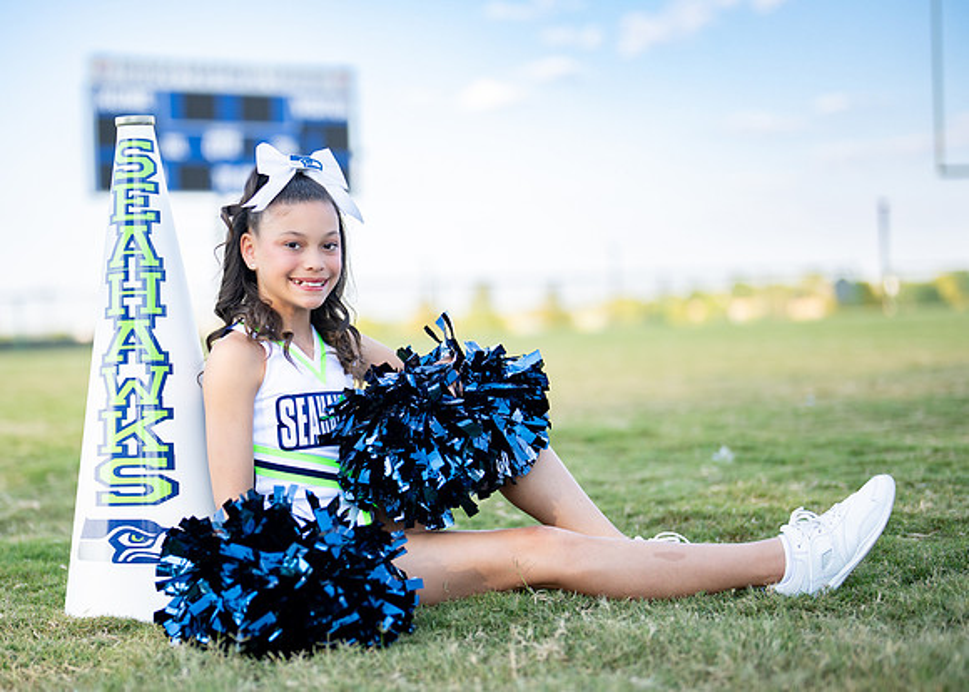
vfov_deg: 21.6
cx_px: 359
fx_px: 1812
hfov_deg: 29.8
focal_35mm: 66
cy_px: 373
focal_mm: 50
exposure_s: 1/2500
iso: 100
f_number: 1.2
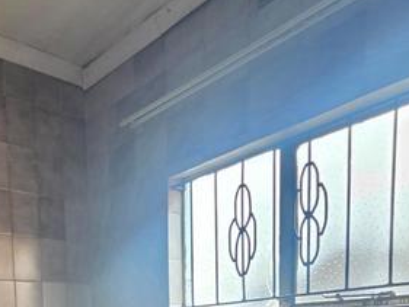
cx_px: 76
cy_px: 396
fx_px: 437
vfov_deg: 30.7
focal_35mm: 37
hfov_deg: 47.1
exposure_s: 1/370
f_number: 1.9
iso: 500
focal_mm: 2.2
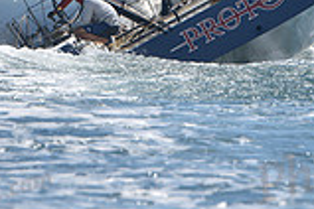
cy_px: -123
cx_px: 156
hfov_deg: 2.8
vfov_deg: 1.9
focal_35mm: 730
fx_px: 6367
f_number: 7.1
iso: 320
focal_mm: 200
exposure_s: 1/800
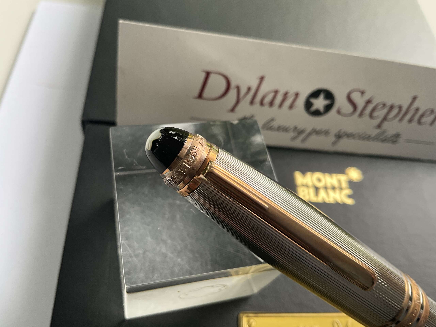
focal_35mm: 29
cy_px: 164
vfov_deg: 48.2
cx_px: 218
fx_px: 365
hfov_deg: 61.7
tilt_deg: -57.6
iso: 64
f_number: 1.8
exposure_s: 1/122
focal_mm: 3
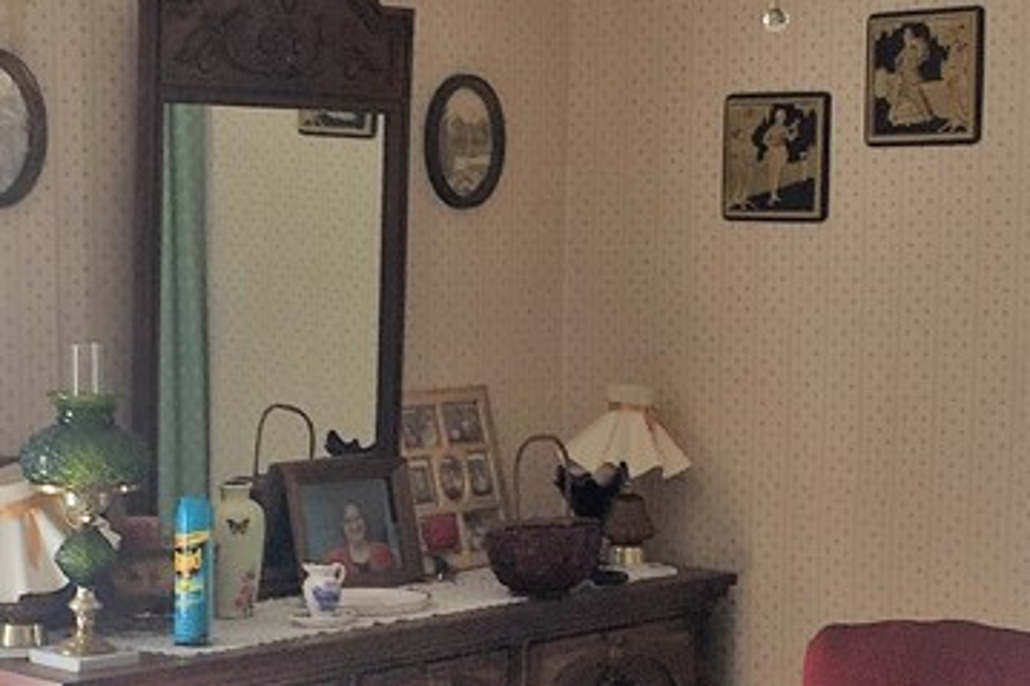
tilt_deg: -6.9
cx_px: 482
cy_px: 494
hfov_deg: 23.7
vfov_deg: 15.8
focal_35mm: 86
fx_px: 2459
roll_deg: +1.0
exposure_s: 1/120
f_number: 2.2
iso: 40
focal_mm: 4.15
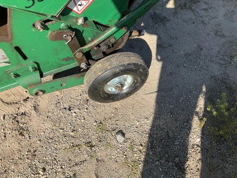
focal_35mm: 29
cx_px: 118
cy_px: 89
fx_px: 199
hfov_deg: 61.7
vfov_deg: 48.2
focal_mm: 3
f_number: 1.8
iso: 25
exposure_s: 1/1311
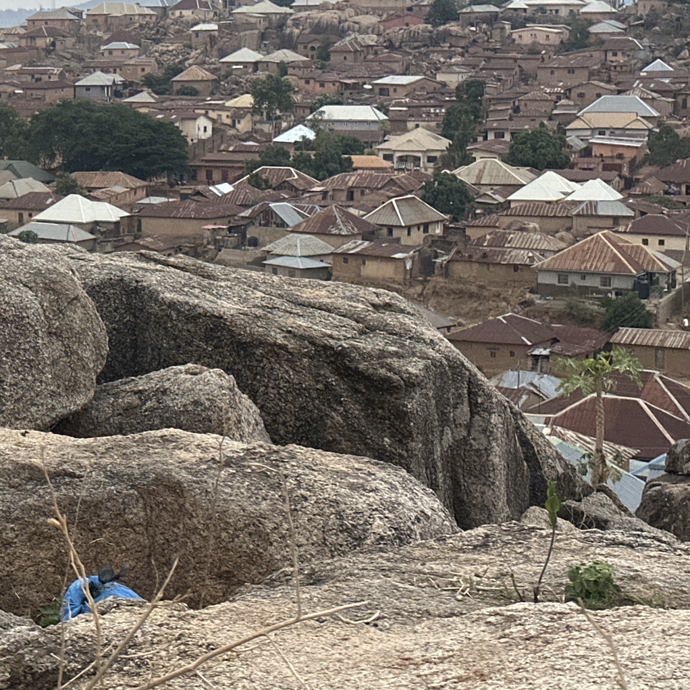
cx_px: 48
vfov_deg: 20.8
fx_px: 1872
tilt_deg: -5.5
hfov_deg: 20.4
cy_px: 194
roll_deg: +0.2
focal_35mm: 83
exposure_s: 1/40
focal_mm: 6.86
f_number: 1.78
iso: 320
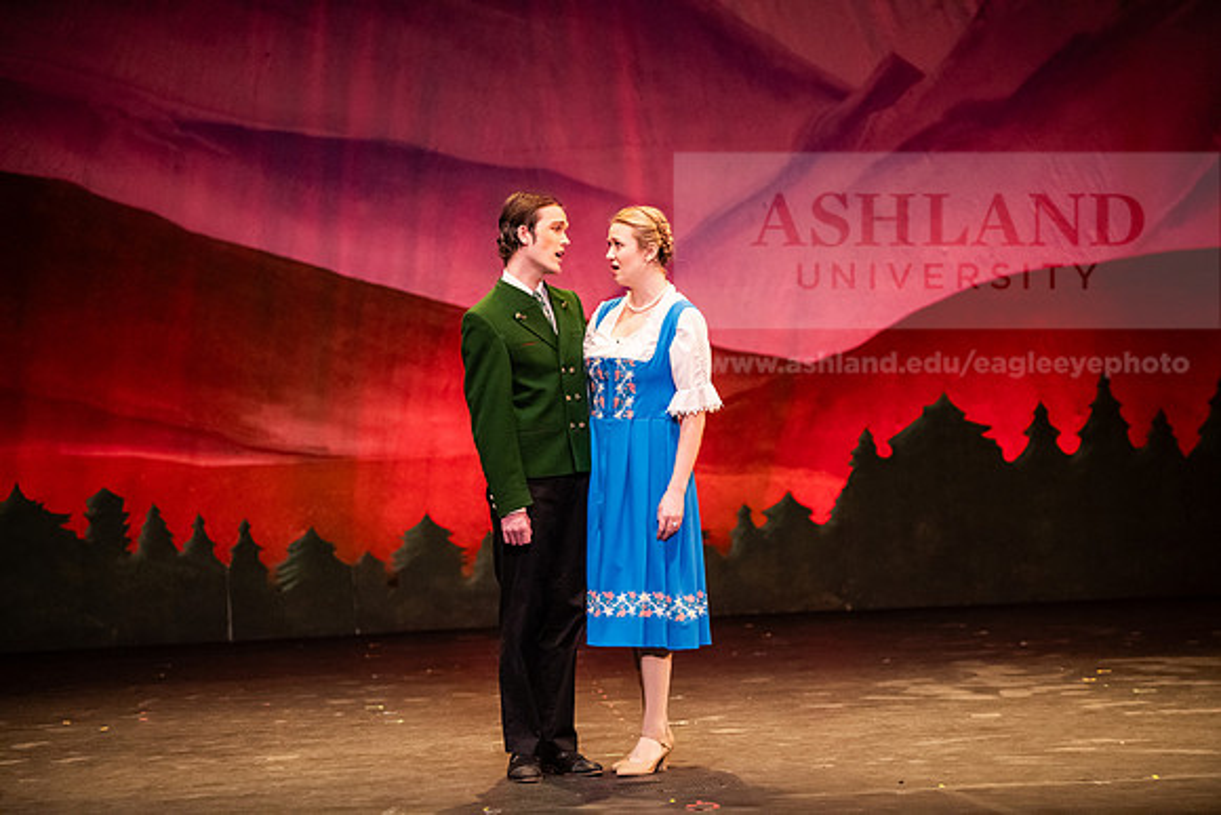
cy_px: 408
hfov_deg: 15.8
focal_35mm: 130
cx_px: 610
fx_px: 4410
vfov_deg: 10.6
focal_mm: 130
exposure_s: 1/320
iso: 4000
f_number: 3.2
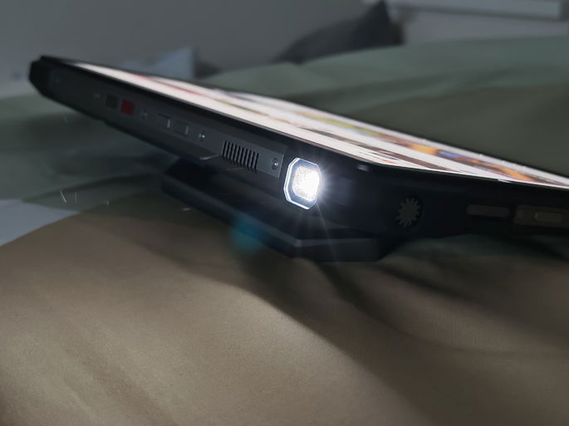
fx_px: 789
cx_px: 284
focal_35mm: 48
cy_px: 213
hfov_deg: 39.7
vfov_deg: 30.2
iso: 640
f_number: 2
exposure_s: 1/20
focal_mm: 6.83
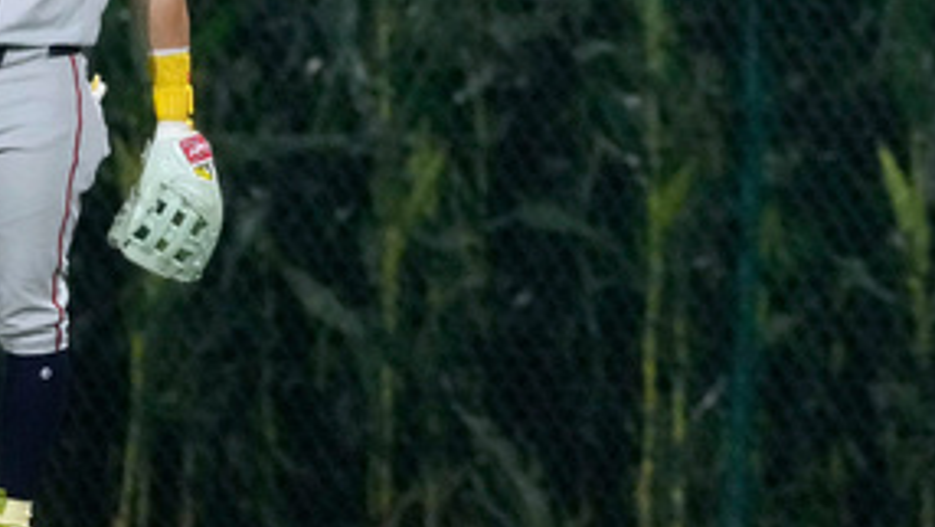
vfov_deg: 0.8
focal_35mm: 1502
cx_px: 915
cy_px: -517
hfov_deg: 1.4
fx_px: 37245
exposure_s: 1/2000
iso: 6400
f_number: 2.8
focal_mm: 400
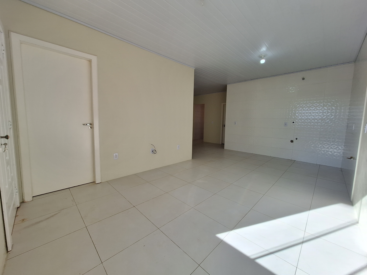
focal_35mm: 13
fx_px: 138
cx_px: 184
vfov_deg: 89.9
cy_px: 138
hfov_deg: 106.2
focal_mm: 1.74
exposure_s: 1/887
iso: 40
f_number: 2.2
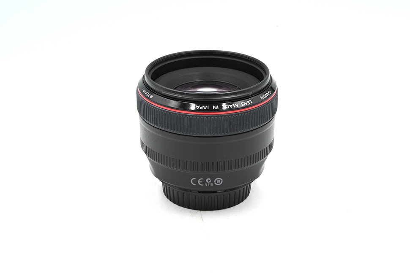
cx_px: 205
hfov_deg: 27.0
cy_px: 136
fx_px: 854
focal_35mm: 75
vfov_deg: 18.2
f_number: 14
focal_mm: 75
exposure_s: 1/13
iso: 100
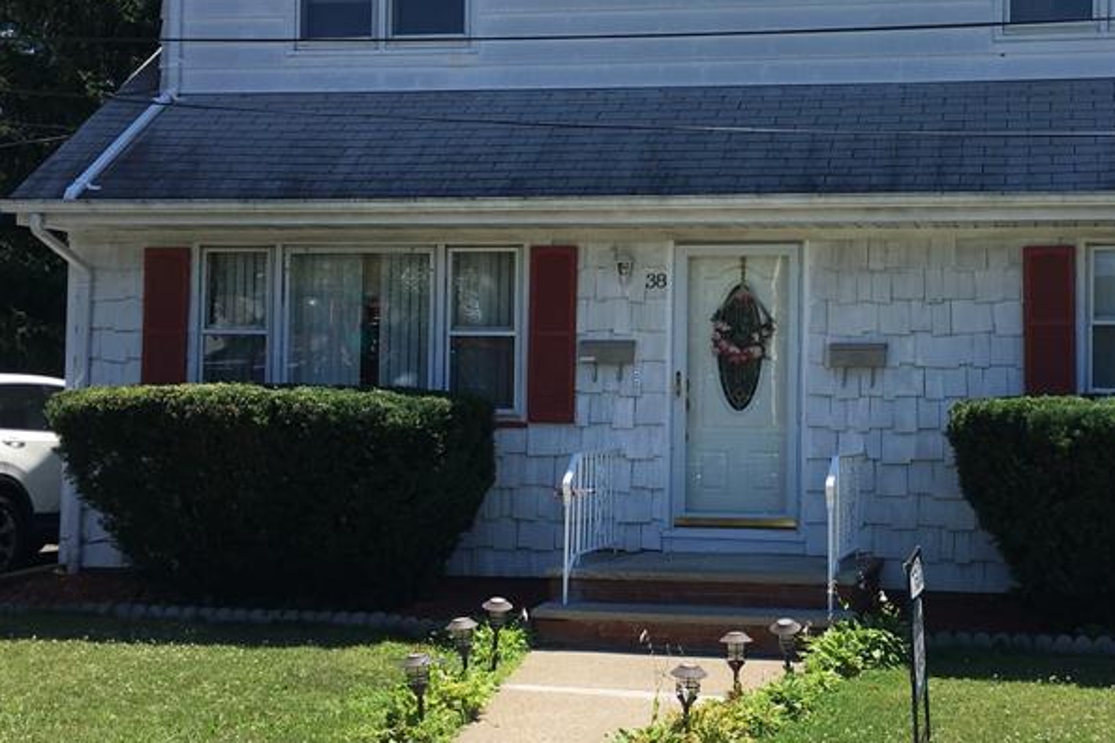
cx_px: 779
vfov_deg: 26.0
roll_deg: -1.2
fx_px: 1610
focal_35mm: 52
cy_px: 323
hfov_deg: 37.6
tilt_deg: -0.8
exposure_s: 1/1399
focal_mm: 4.15
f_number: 2.2
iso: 25
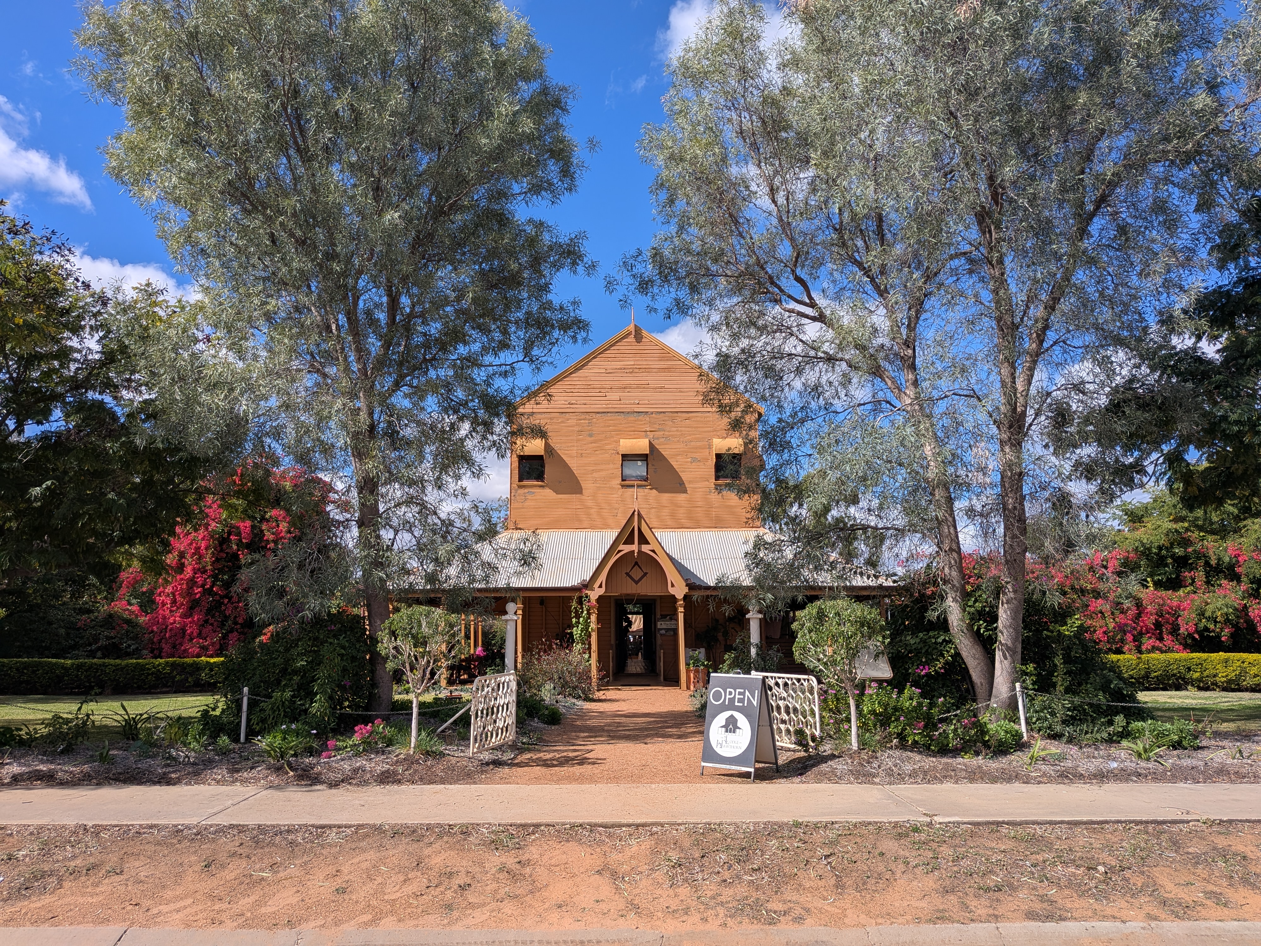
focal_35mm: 24
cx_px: 630
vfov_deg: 56.8
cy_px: 473
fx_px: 874
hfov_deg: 71.6
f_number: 1.7
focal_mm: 4.53
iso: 29
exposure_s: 1/1949
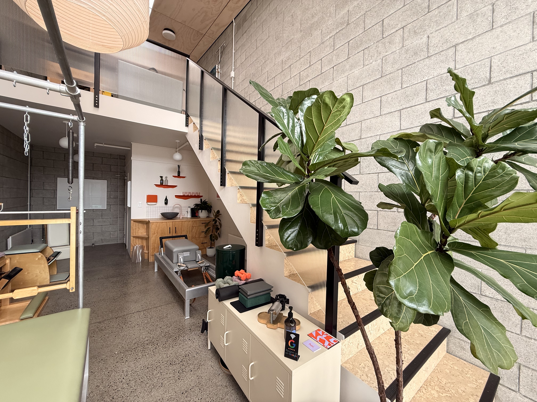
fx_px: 217
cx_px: 268
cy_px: 201
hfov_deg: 102.1
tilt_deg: -0.1
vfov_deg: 85.7
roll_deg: -2.2
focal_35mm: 14
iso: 160
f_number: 2.2
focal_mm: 2.22
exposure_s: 1/99
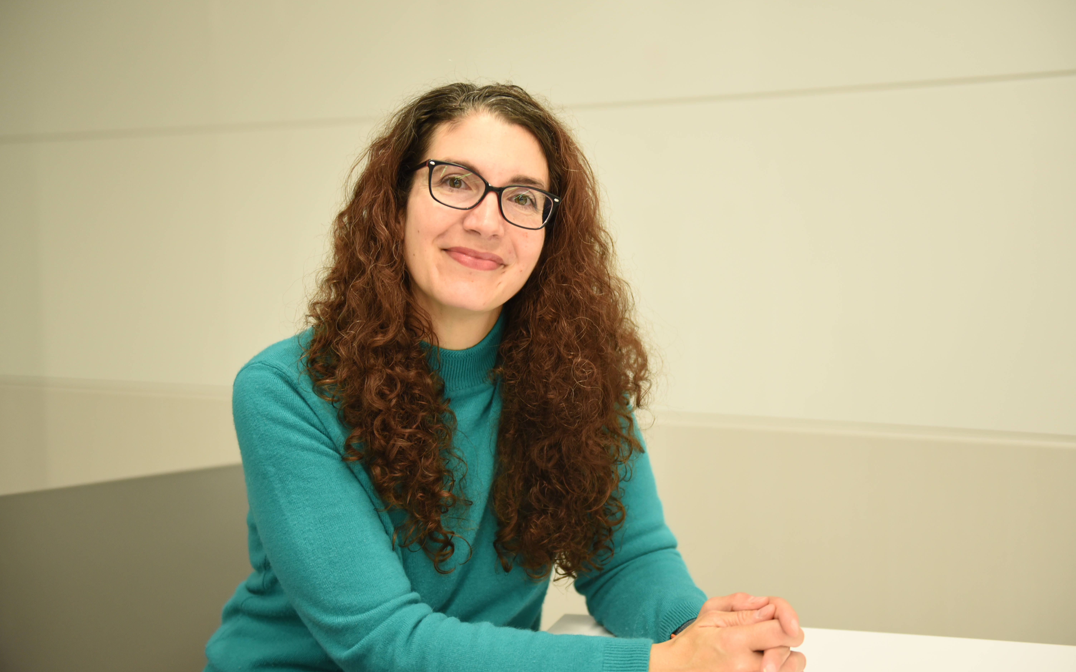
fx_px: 1437
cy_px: 339
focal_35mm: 49
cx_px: 538
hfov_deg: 41.1
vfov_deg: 26.3
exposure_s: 1/160
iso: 1250
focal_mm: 48
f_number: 2.8
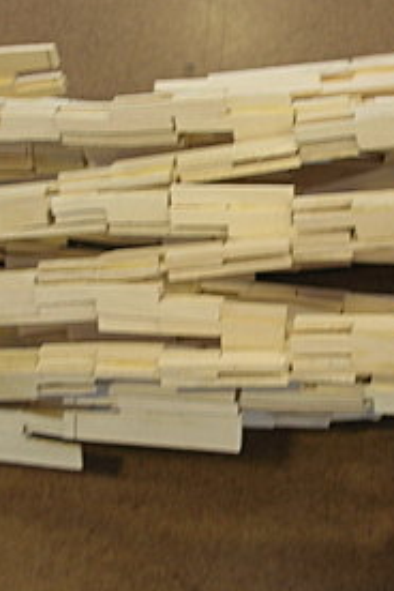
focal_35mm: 81
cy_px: 282
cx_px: 297
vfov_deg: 25.1
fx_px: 1330
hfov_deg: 16.8
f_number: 3
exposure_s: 1/6.9
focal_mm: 5.8
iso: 50
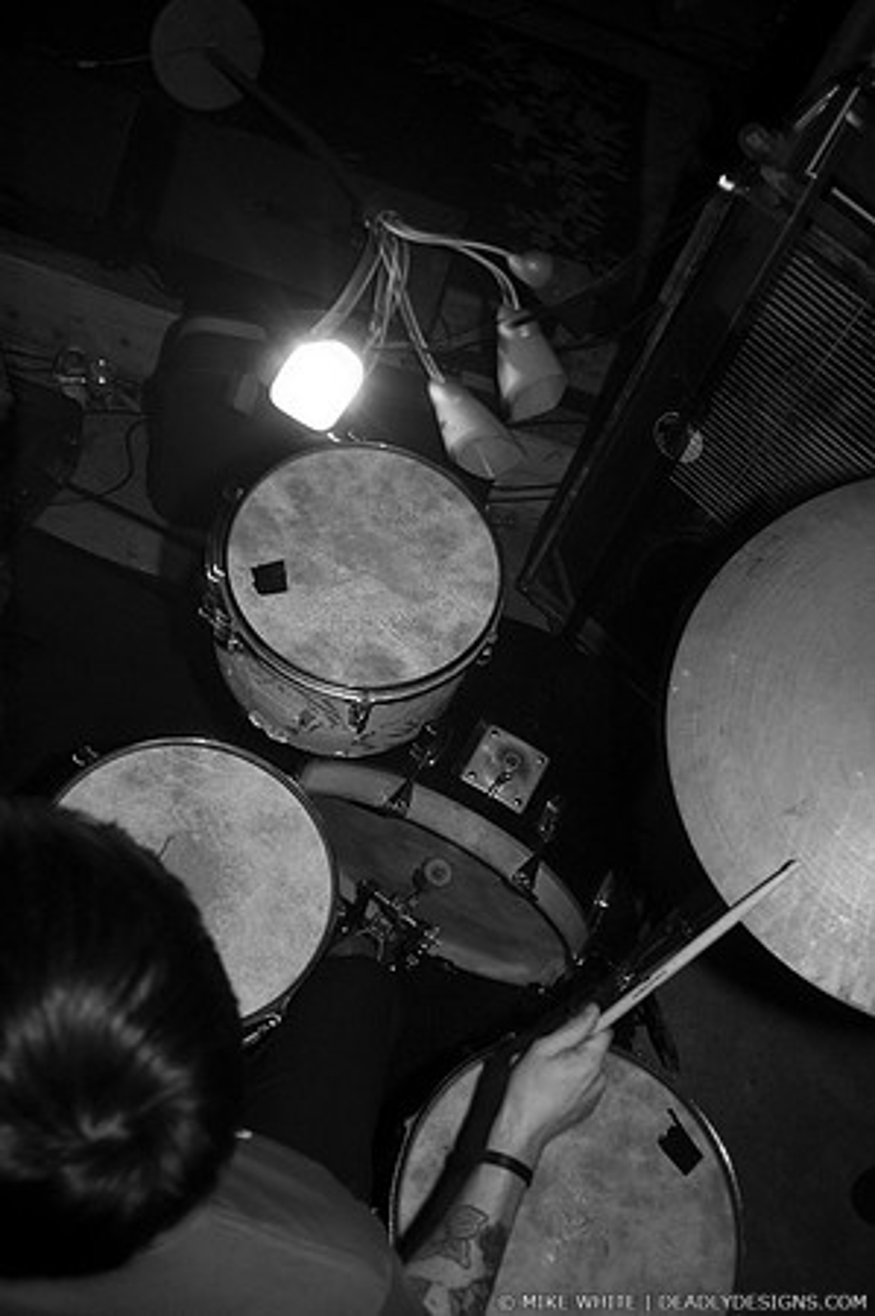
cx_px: 438
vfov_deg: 62.0
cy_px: 658
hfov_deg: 43.5
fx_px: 1096
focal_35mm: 30
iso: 800
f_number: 2.8
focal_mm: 20
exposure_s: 1/13
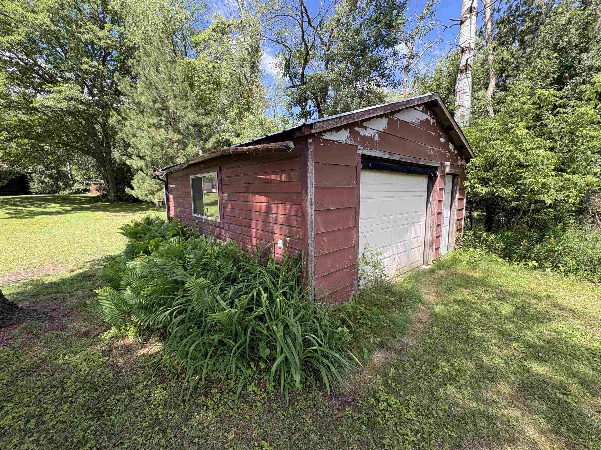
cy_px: 225
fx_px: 243
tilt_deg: -7.9
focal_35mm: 14
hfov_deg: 102.1
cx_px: 300
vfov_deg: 85.7
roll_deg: -0.2
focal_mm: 2.22
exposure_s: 1/228
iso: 40
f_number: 2.2
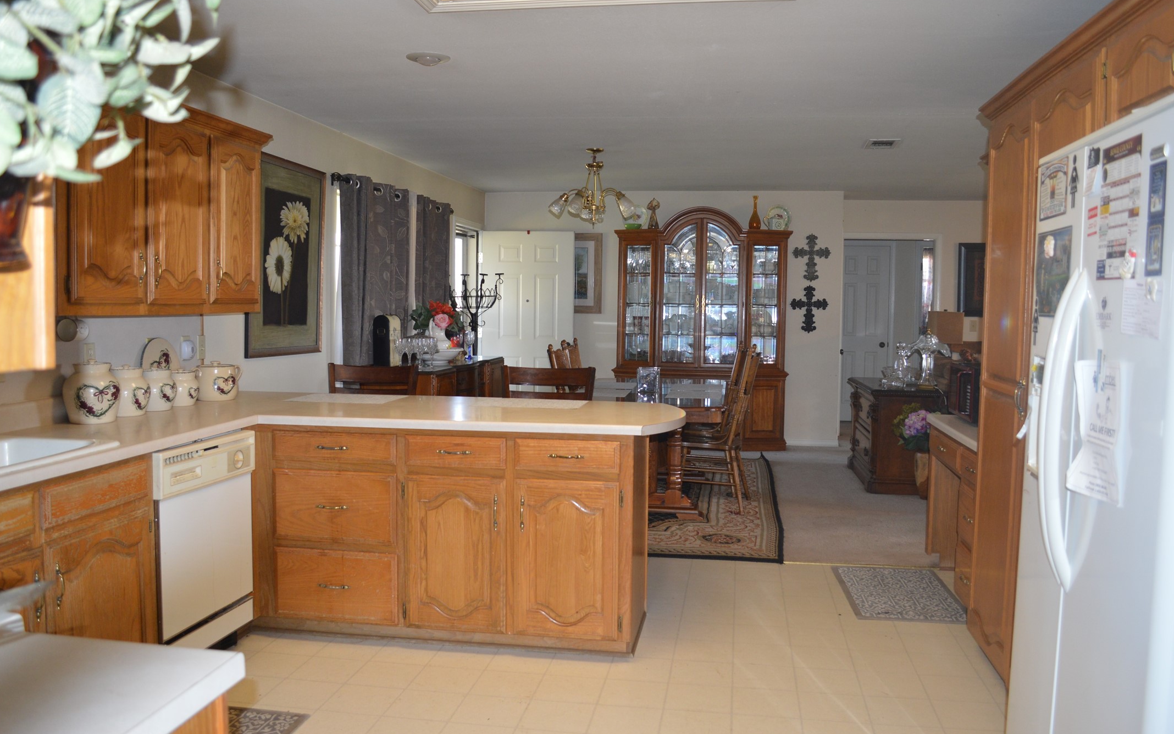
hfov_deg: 66.5
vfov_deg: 44.5
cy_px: 345
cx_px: 589
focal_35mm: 28
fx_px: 896
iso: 500
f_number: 3.5
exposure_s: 1/60
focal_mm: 18
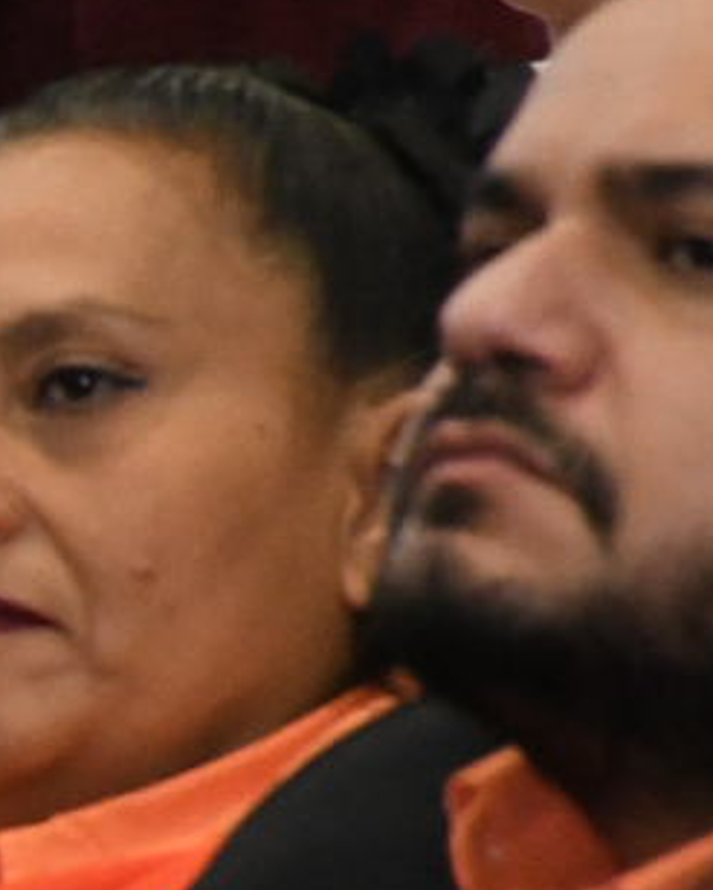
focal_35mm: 1039
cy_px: 757
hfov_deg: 1.5
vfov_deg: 1.9
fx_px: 27379
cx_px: -1122
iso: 6400
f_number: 6.3
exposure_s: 1/100
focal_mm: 140
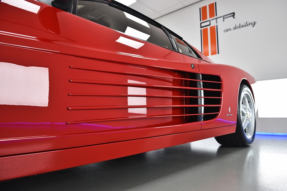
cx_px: 148
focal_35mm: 25
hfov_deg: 71.5
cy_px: 93
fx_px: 199
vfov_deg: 51.3
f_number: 5.6
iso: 100
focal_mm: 24
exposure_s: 1/30
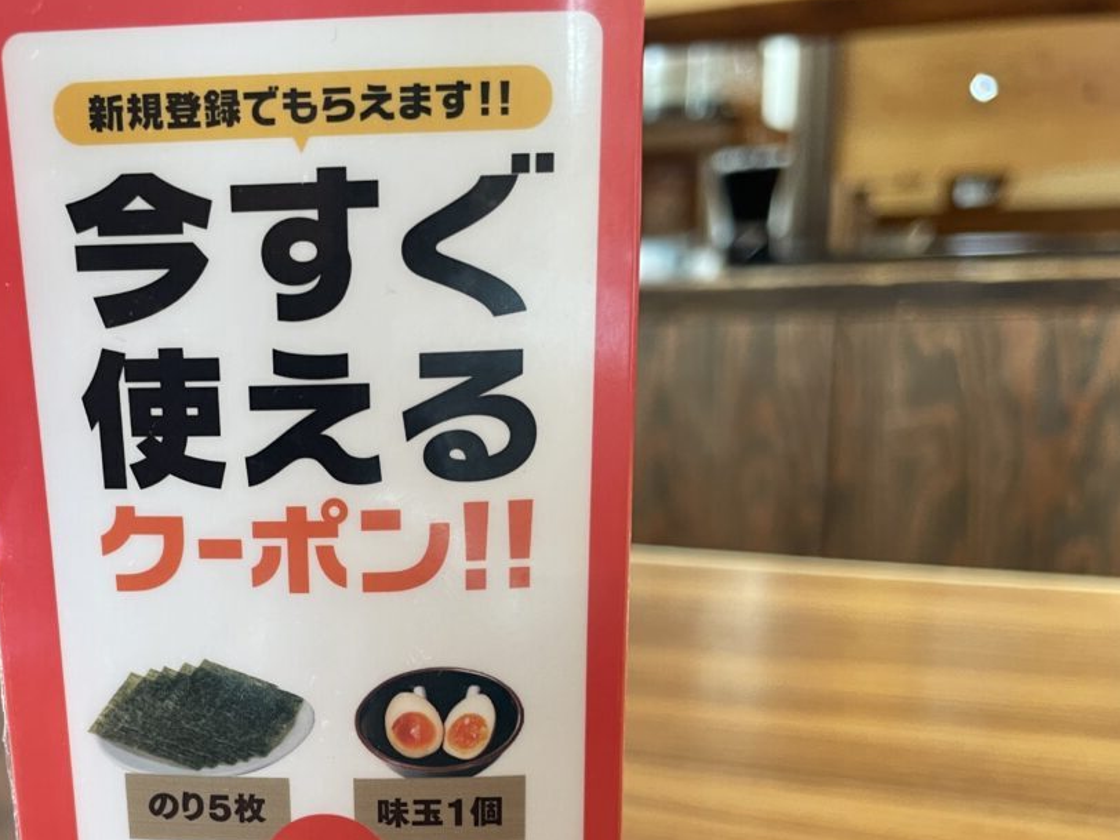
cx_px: 314
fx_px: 1327
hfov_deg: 44.6
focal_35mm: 41
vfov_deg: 34.3
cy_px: 646
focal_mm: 4.2
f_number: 1.6
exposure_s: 1/50
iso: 80
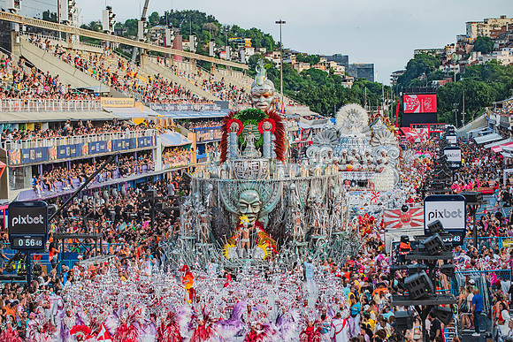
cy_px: 171
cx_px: 256
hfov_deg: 16.4
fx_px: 1782
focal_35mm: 125
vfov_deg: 11.0
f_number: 5.6
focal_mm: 125
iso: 200
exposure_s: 1/1600
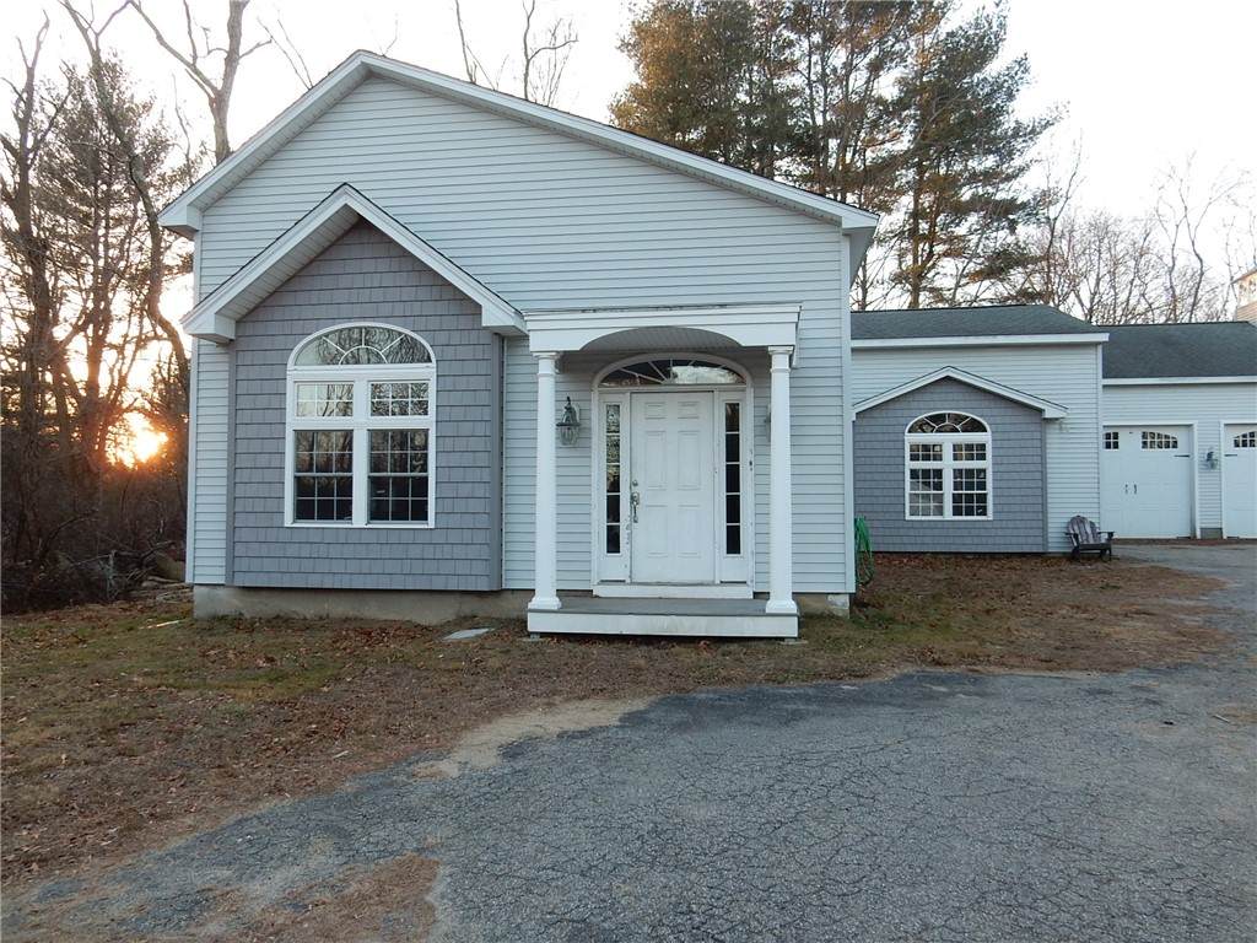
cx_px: 628
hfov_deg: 69.4
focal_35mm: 25
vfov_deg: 54.9
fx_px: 908
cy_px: 472
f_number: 3.7
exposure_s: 1/60
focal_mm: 4.5
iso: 125
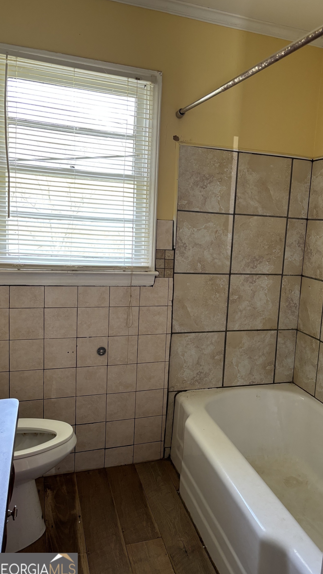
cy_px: 288
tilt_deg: -7.0
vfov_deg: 66.1
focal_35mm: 29
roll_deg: -4.5
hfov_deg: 39.8
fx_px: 441
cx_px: 210
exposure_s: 1/60
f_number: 1.6
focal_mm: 5.96
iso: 160
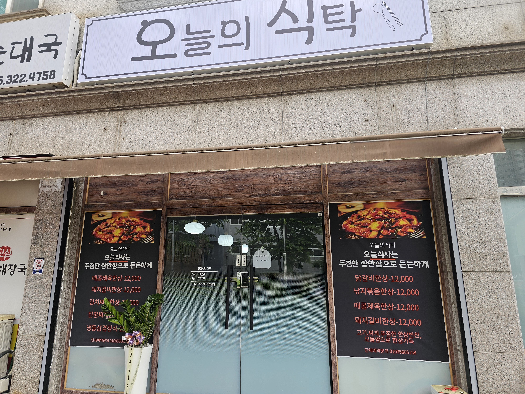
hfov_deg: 73.9
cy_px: 197
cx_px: 262
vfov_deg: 58.9
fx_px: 349
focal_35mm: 23
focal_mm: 6.3
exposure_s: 1/143
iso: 10
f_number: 1.7
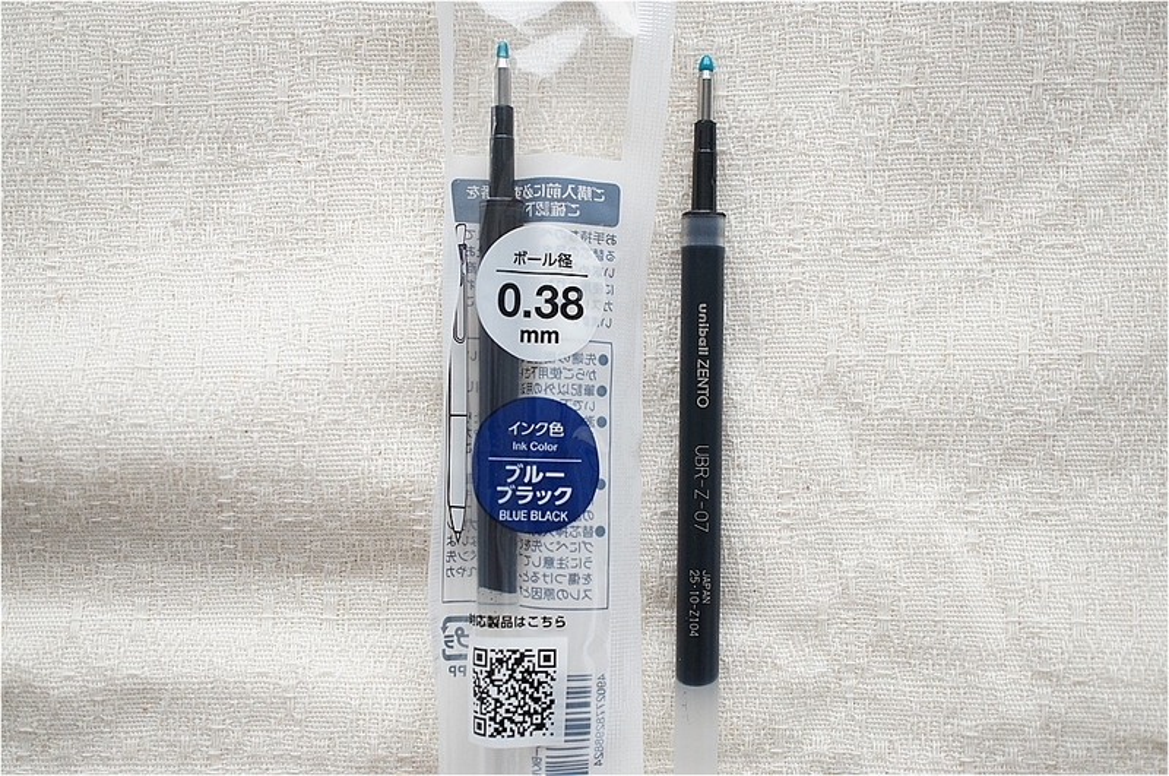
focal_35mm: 45
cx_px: 584
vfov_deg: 29.8
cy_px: 388
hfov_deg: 43.7
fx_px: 1459
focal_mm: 30
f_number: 4
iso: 800
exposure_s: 1/160
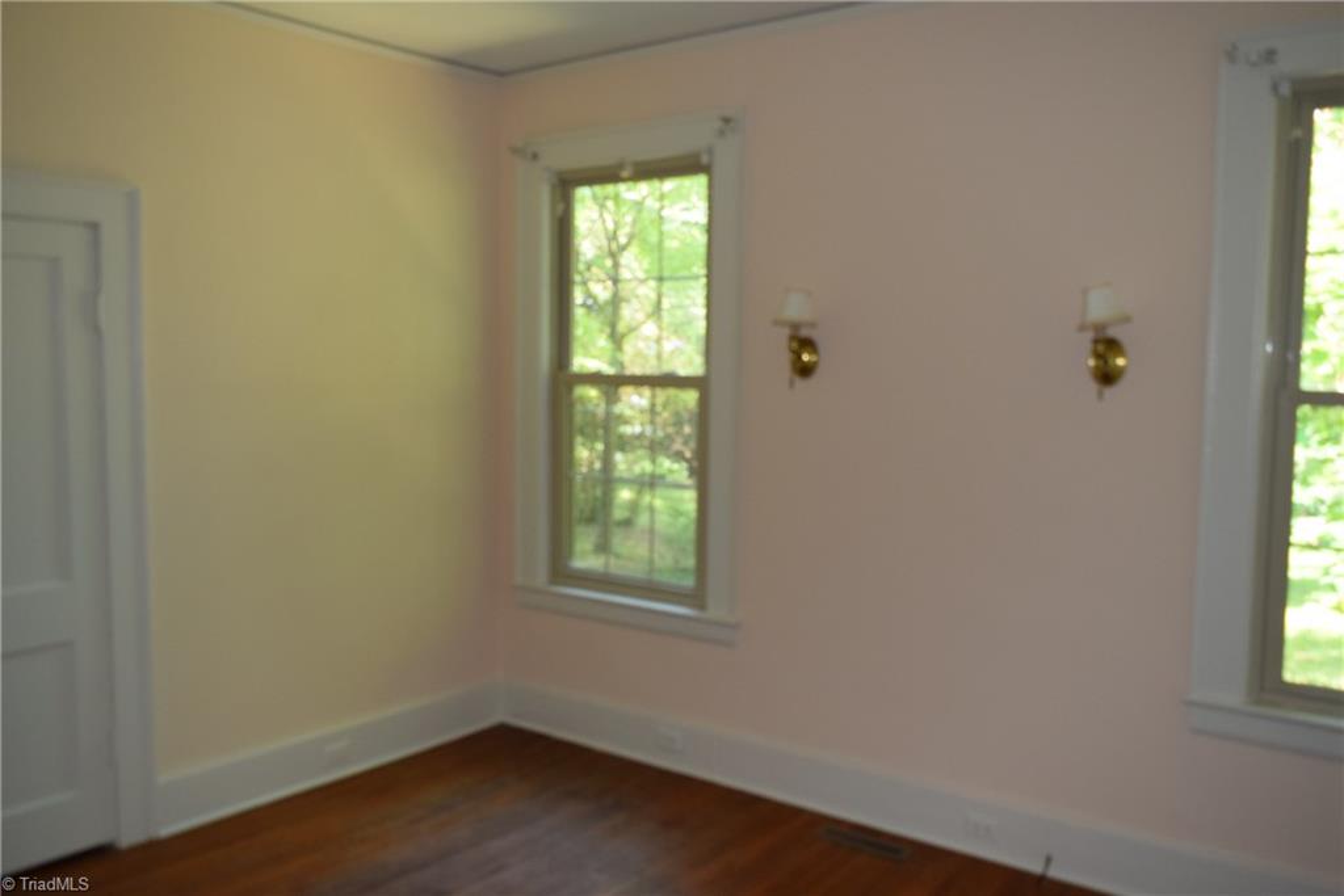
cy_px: 448
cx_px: 672
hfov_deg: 61.9
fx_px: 1120
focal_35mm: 30
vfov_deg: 43.6
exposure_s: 1/80
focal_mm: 20
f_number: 4.5
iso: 800
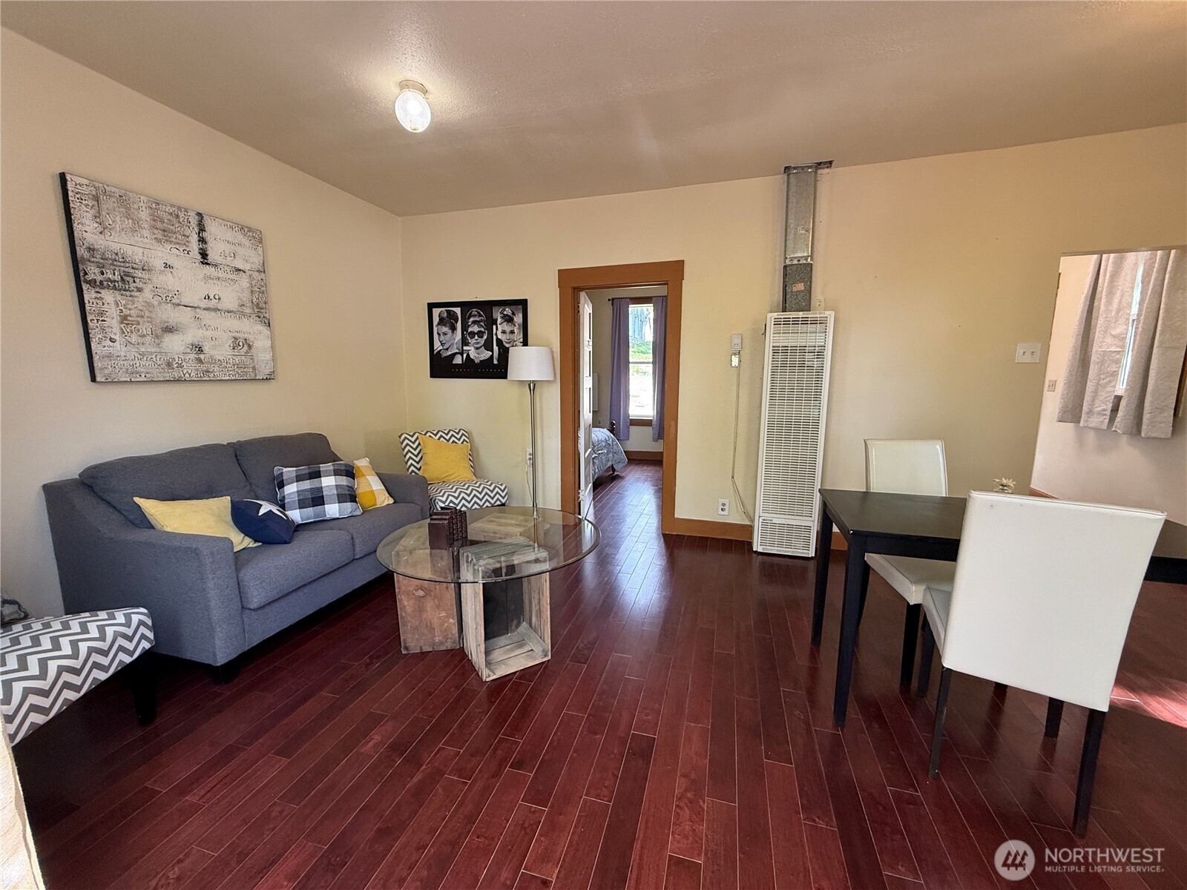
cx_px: 594
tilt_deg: -8.7
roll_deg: +0.3
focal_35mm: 14
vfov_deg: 85.7
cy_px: 445
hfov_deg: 102.1
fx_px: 480
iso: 200
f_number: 2.2
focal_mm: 2.22
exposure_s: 1/99
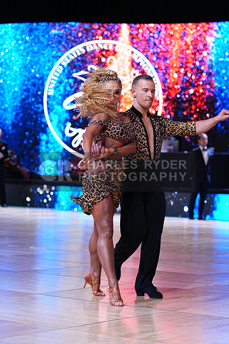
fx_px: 1039
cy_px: 172
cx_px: 114
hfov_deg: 12.6
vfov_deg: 18.8
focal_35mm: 109
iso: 1600
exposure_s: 1/500
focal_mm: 109
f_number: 4
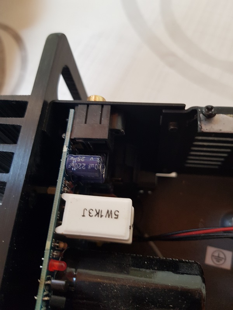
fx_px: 233
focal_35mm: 26
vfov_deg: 67.3
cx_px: 116
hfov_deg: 53.1
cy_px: 155
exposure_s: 1/33
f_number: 1.7
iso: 160
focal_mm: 4.2
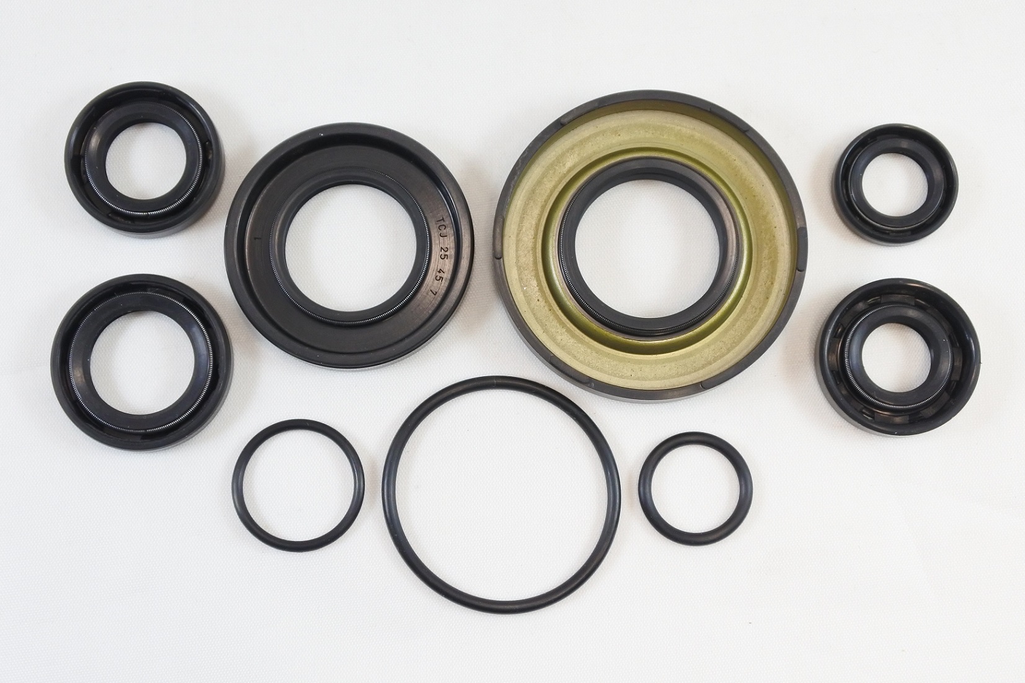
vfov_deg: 30.5
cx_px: 512
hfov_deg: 44.5
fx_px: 1253
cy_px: 342
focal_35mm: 44
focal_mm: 16.5
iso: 560
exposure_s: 1/125
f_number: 4.5
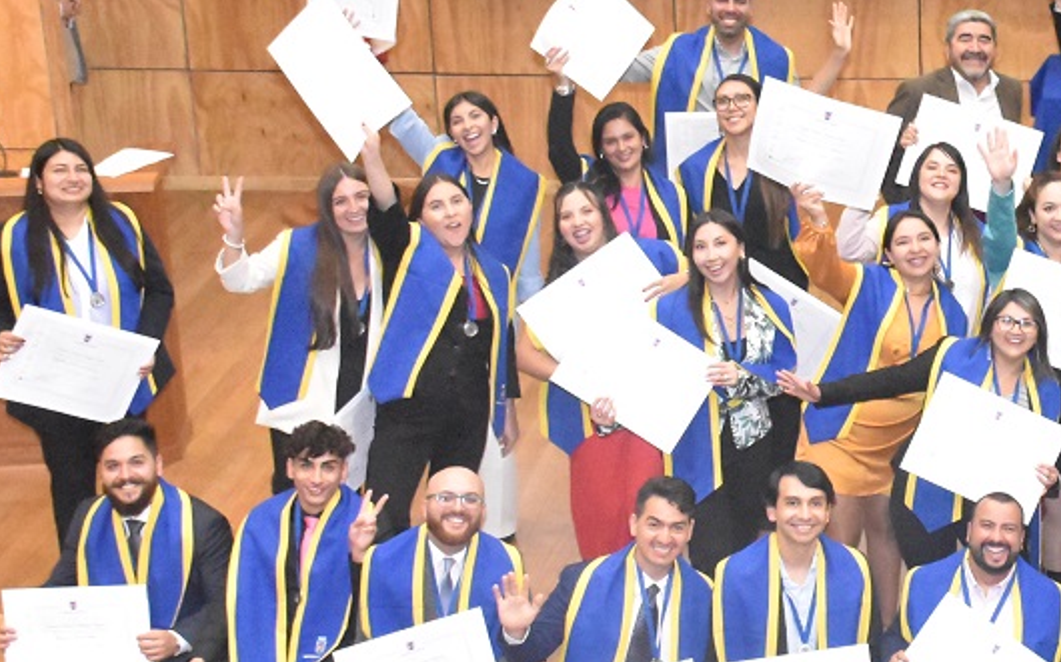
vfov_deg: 13.3
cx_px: 1173
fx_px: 2839
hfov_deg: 20.2
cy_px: 294
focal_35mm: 98
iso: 12800
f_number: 5.6
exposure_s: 1/200
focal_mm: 27
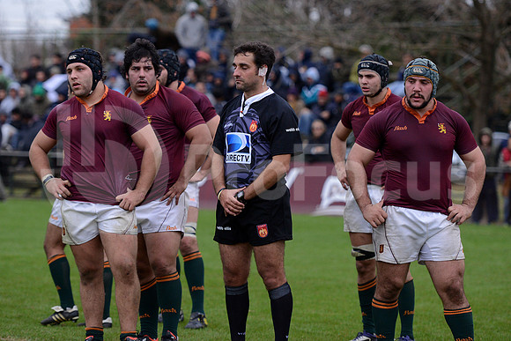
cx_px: 256
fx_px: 1917
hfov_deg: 15.2
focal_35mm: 135
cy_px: 170
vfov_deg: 10.2
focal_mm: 135
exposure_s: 1/500
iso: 1600
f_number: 2.8
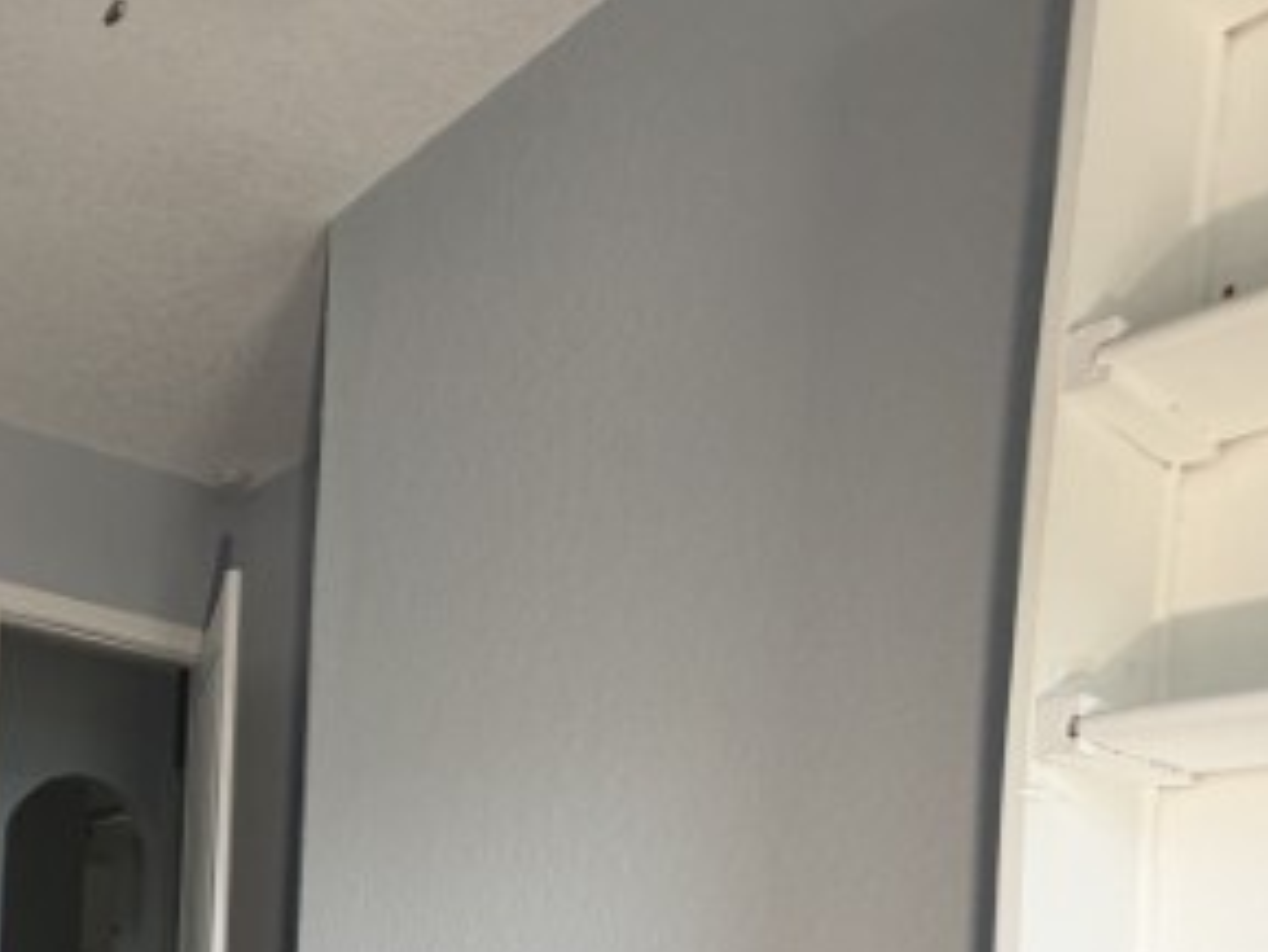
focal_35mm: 31
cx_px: 26
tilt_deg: +3.3
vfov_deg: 39.4
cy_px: 978
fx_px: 1136
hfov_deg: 48.9
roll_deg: -0.8
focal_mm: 2.22
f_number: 2.2
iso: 100
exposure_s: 1/121
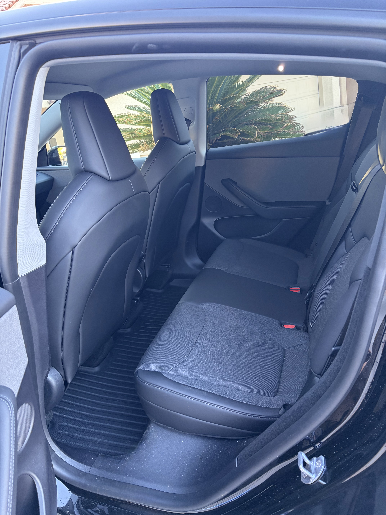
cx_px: 193
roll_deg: +11.6
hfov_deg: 53.1
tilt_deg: -20.4
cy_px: 258
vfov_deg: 67.3
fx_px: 387
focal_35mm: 26
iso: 200
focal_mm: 5.96
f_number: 1.6
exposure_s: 1/60
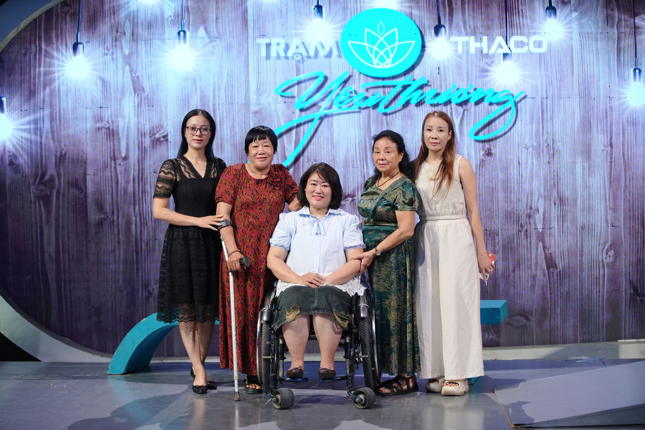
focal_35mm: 70
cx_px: 322
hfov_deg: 28.8
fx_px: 1254
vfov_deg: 19.5
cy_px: 215
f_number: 2.8
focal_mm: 70
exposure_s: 1/200
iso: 1600
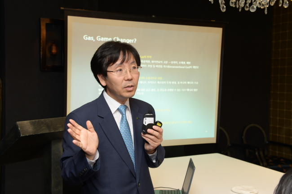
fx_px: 389
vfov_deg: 28.0
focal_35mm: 48
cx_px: 146
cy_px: 97
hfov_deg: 41.2
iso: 1400
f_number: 7.1
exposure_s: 1/60
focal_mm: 48
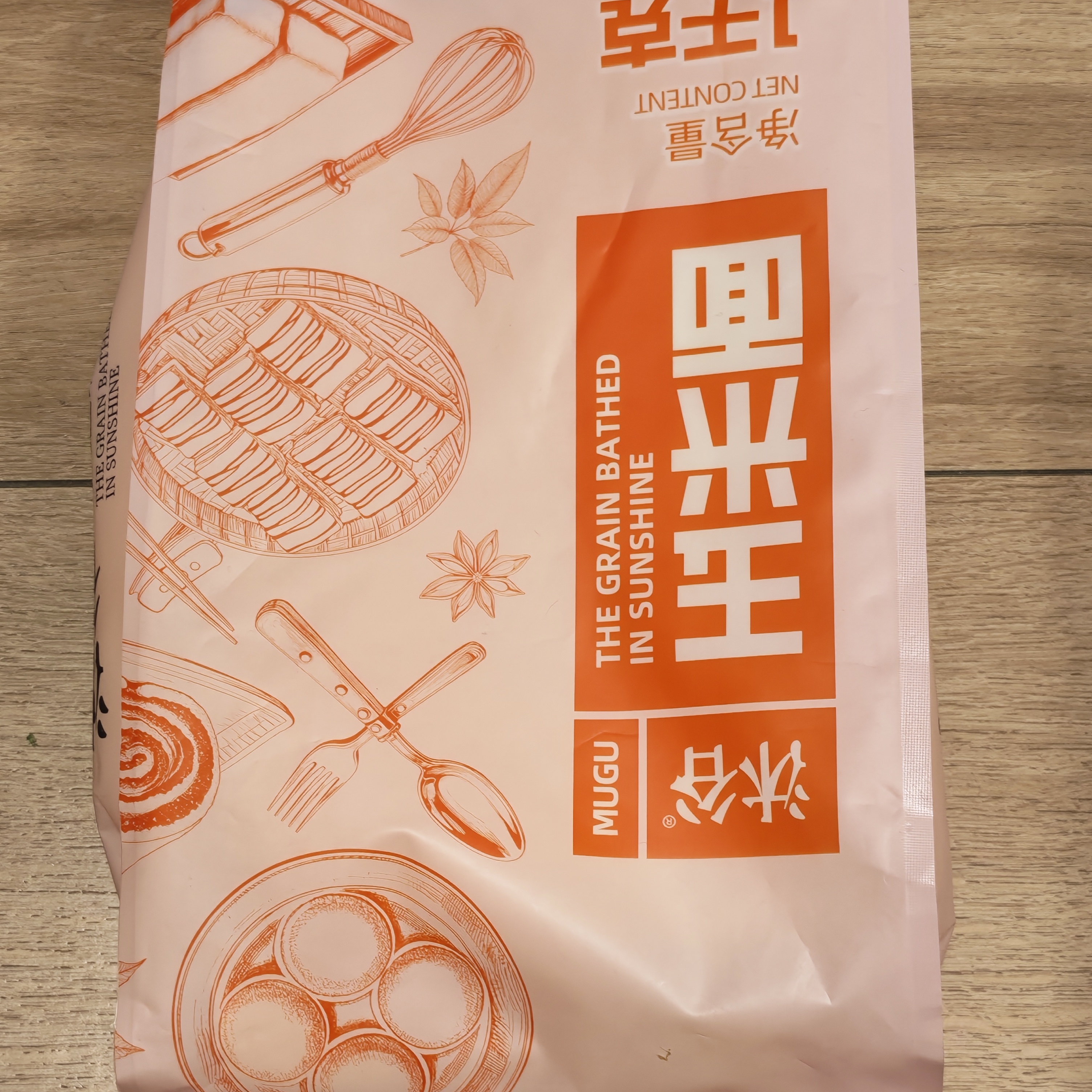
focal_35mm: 70
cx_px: 549
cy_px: 575
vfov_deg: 24.7
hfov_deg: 24.7
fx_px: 2498
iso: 320
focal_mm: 5.52
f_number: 1.9
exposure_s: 1/33
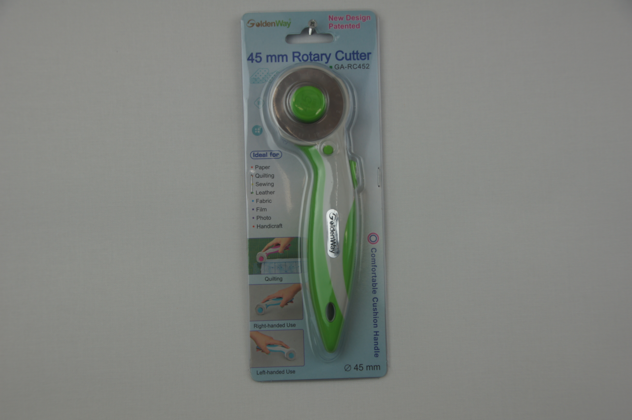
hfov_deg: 33.4
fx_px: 1052
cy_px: 210
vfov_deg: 22.6
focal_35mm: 60
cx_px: 316
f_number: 5.6
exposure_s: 1/80
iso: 100
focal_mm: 40
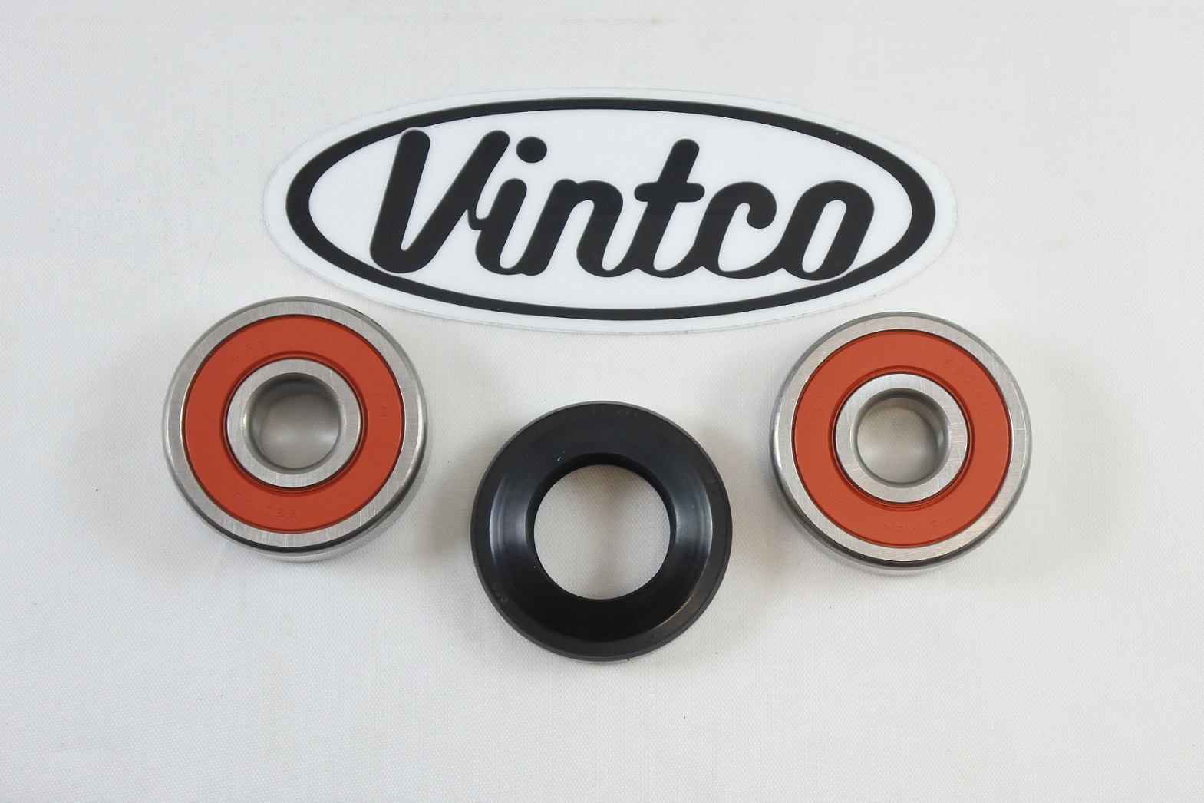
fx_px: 1806
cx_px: 602
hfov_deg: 36.9
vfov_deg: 25.1
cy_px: 402
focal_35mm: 54
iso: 560
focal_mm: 20.1
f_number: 4.8
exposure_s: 1/125
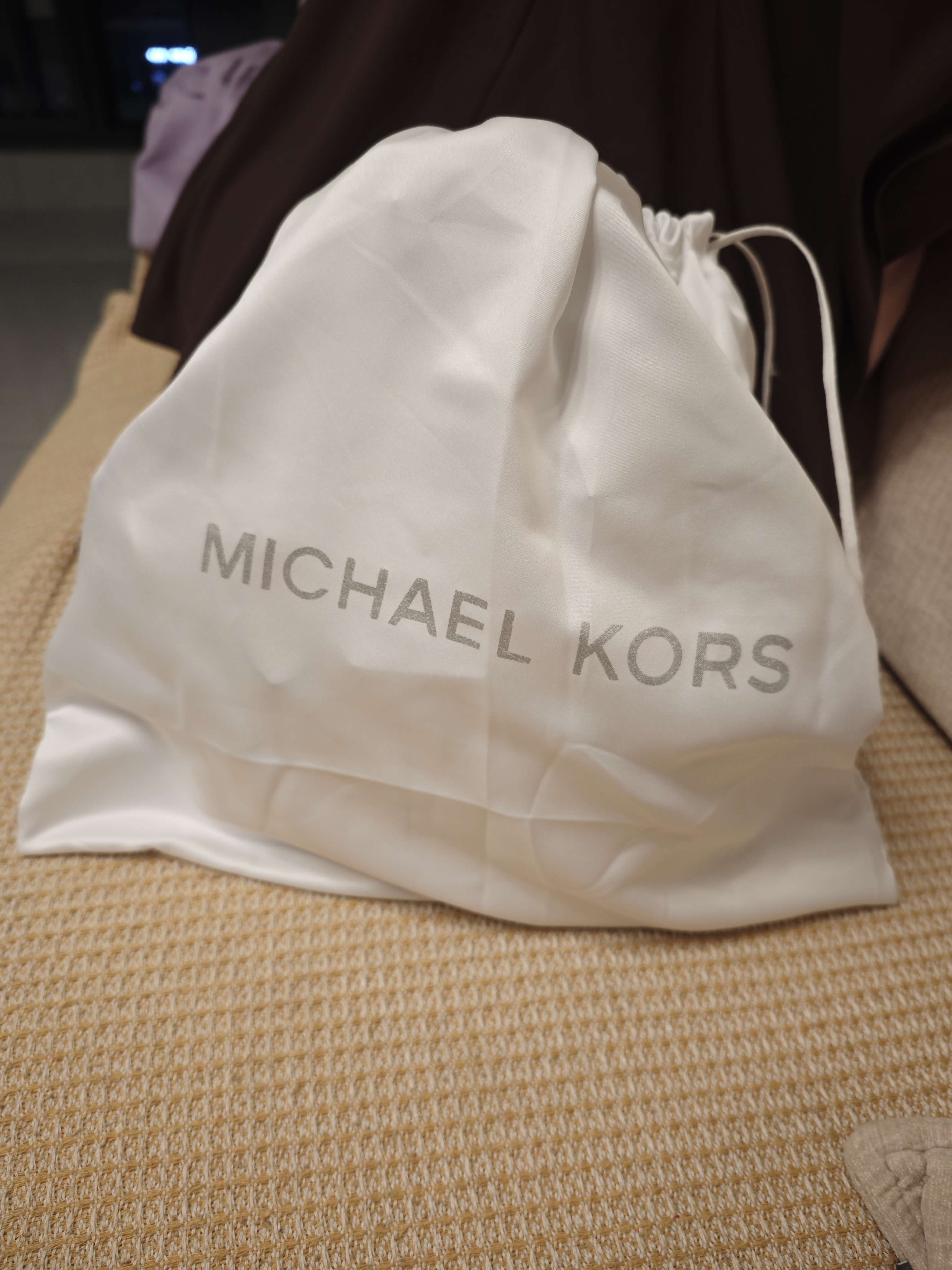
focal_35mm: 23
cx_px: 476
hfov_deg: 58.9
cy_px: 635
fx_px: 843
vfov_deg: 73.9
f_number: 1.6
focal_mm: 6.55
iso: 400
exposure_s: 1/78.7
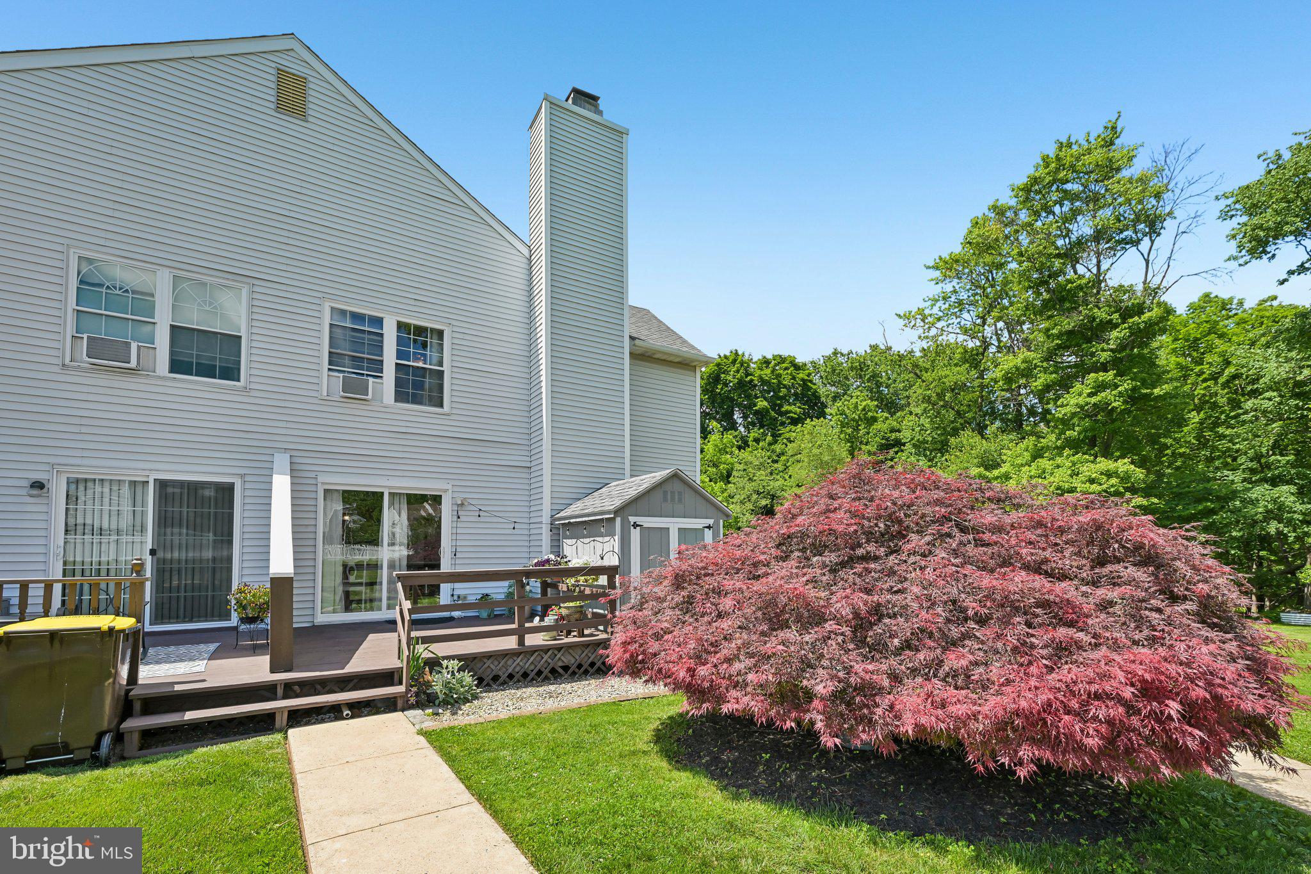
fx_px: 546
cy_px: 437
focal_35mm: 15
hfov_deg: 100.4
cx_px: 656
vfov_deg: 77.3
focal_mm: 15
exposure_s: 1/125
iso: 100
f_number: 8
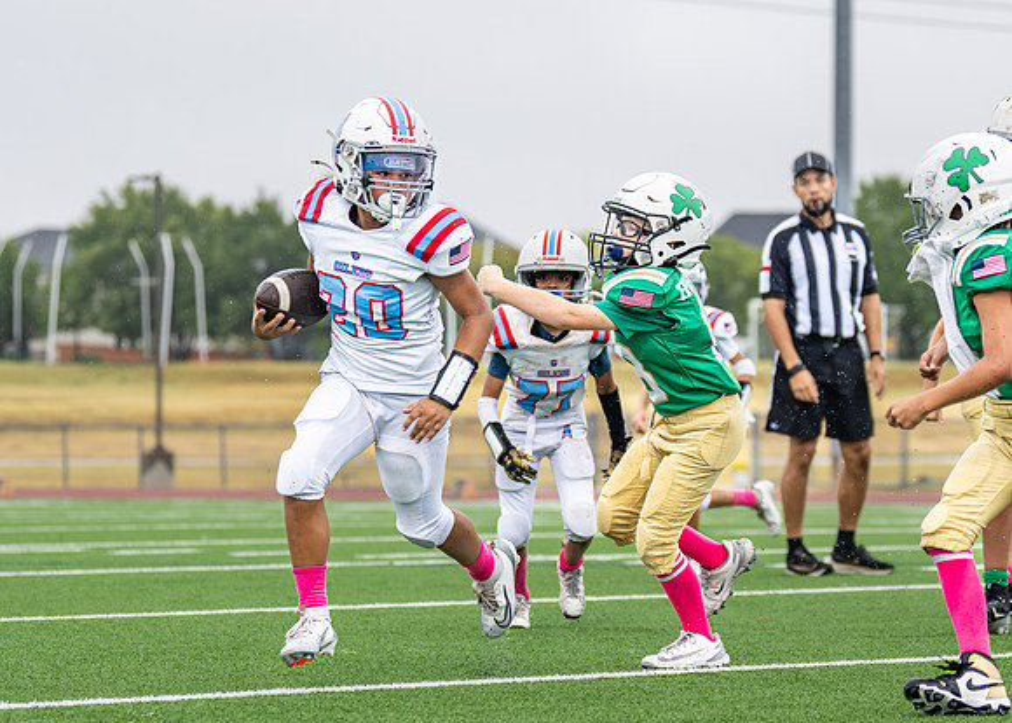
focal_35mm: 188
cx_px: 575
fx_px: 5394
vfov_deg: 7.7
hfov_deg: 10.7
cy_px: 485
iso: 400
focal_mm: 92
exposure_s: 1/1000
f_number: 2.8
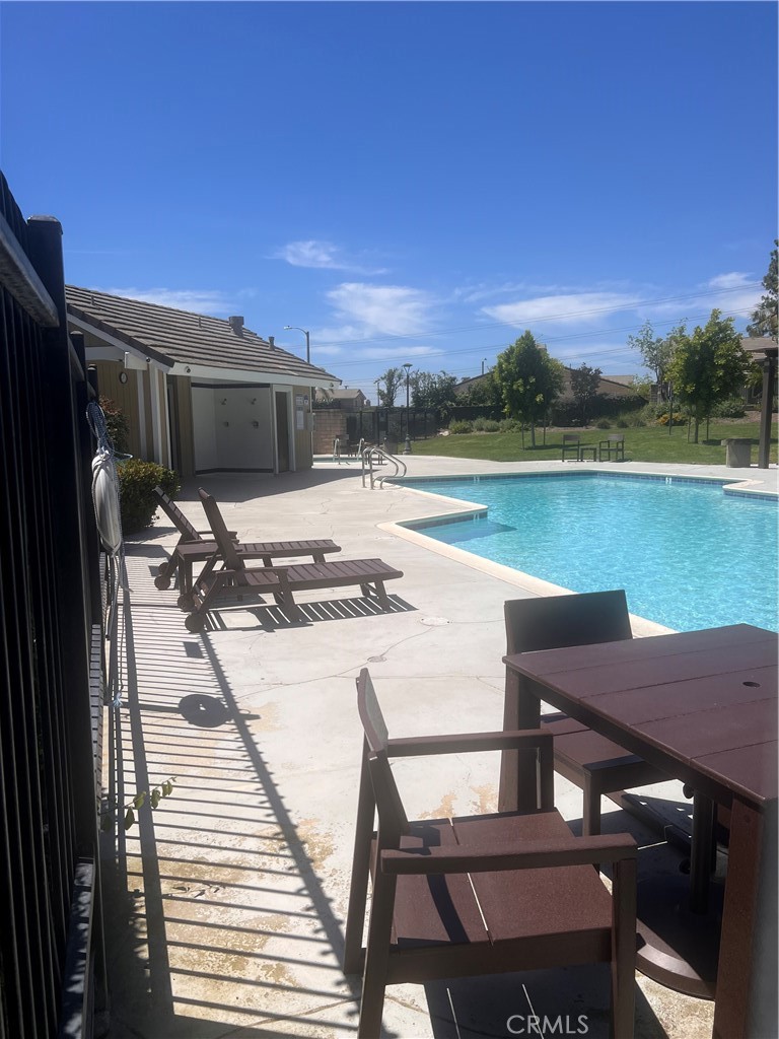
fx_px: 780
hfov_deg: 53.1
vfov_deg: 67.3
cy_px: 520
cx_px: 390
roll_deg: +0.7
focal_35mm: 26
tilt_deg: -7.3
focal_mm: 5.7
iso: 50
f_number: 1.5
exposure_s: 1/8000
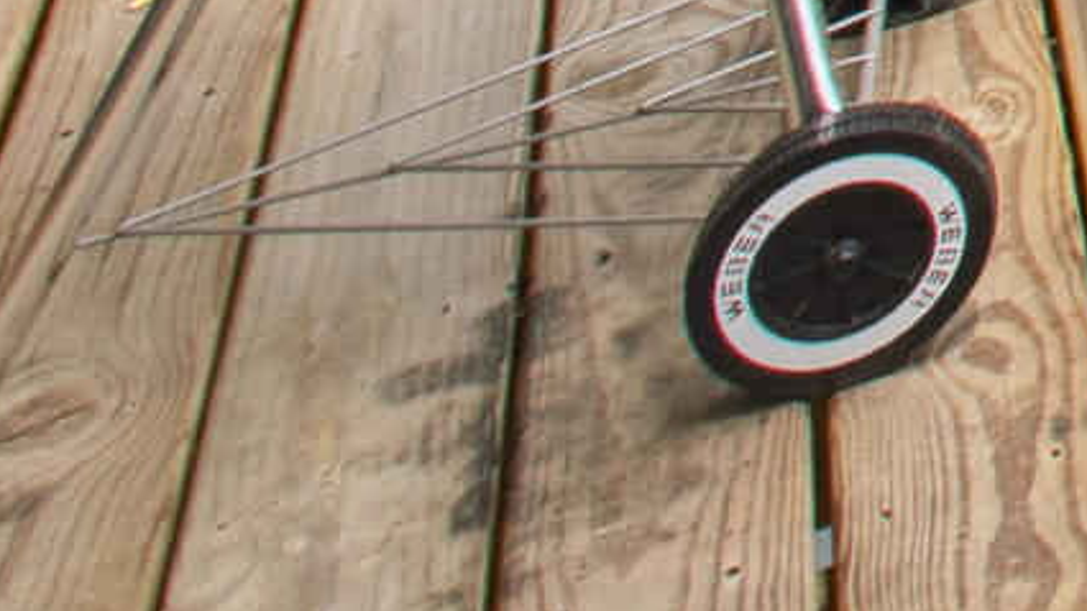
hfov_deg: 11.0
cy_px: -1933
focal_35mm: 111
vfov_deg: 7.4
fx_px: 3199
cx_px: 3358
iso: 100
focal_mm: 10
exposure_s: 1/100
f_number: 8
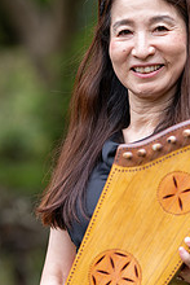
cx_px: 131
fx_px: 1699
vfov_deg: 9.6
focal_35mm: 215
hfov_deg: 6.4
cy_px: 203
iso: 180
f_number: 2.2
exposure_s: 1/250
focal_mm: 105
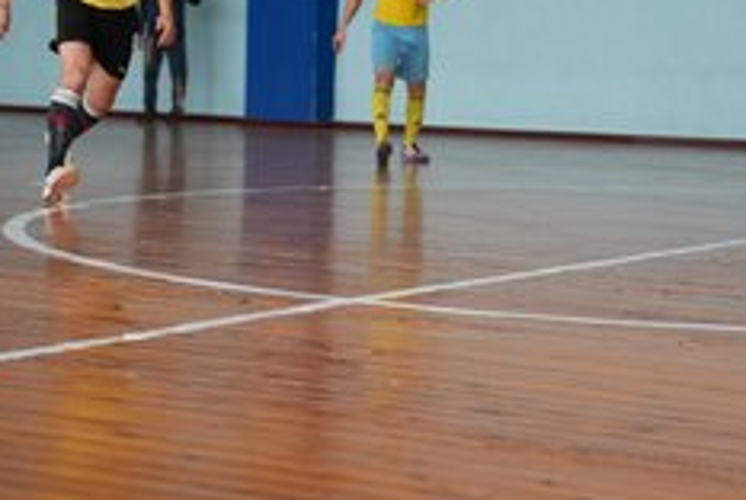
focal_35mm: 108
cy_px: 204
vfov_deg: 12.7
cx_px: 448
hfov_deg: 18.9
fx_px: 2241
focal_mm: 63
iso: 800
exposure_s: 1/200
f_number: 2.8
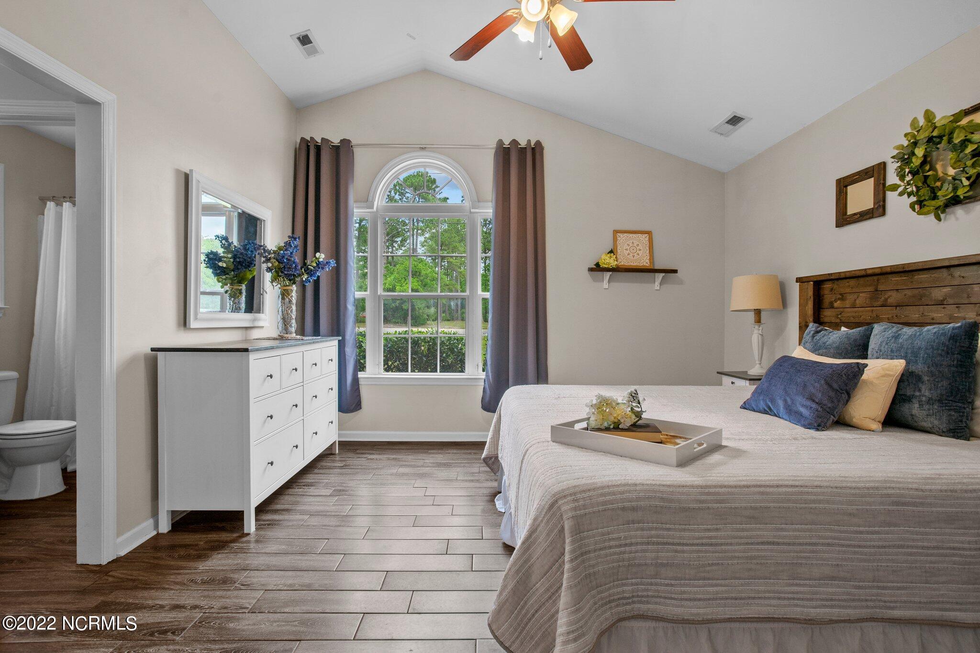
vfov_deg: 70.4
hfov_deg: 93.3
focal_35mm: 17
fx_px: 463
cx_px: 490
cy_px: 326
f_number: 8
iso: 200
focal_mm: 17
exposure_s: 1/10
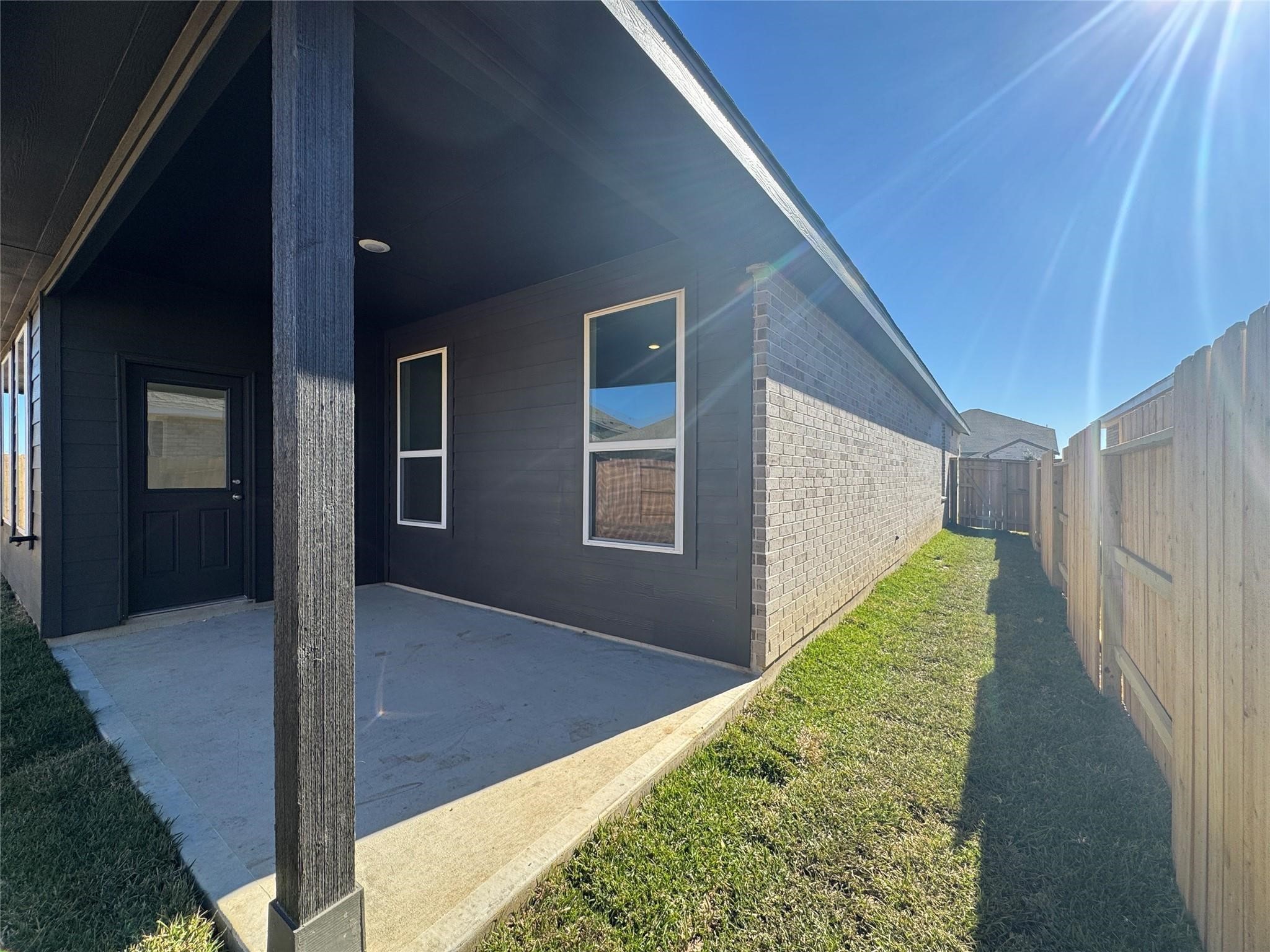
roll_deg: +0.4
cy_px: 476
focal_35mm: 14
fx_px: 514
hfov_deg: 102.1
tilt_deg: +0.3
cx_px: 635
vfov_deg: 85.7
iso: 40
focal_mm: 2.22
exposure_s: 1/771
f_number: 2.2
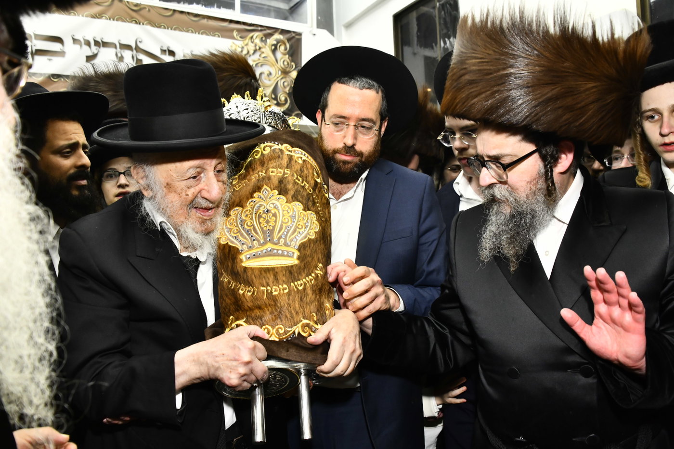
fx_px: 524
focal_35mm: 28
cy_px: 224
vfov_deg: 46.4
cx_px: 337
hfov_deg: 65.5
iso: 1250
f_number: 5.6
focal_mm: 28
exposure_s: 1/160
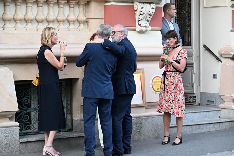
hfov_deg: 18.6
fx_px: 715
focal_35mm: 110
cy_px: 78
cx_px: 117
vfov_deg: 12.5
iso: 2500
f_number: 4.5
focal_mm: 110
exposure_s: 1/500
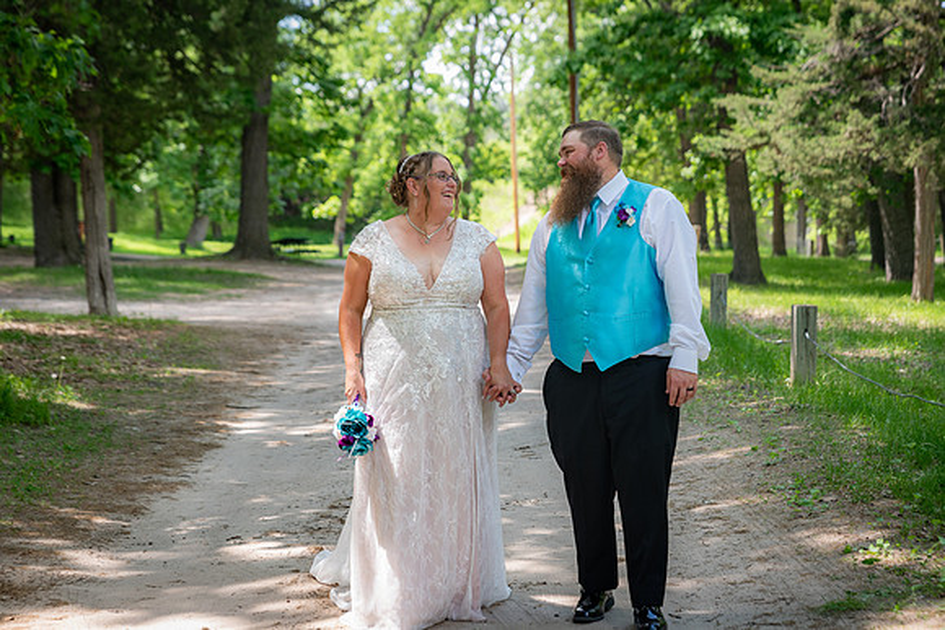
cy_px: 269
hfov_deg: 27.1
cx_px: 542
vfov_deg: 18.3
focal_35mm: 74
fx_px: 1956
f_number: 4
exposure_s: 1/160
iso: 200
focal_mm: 65
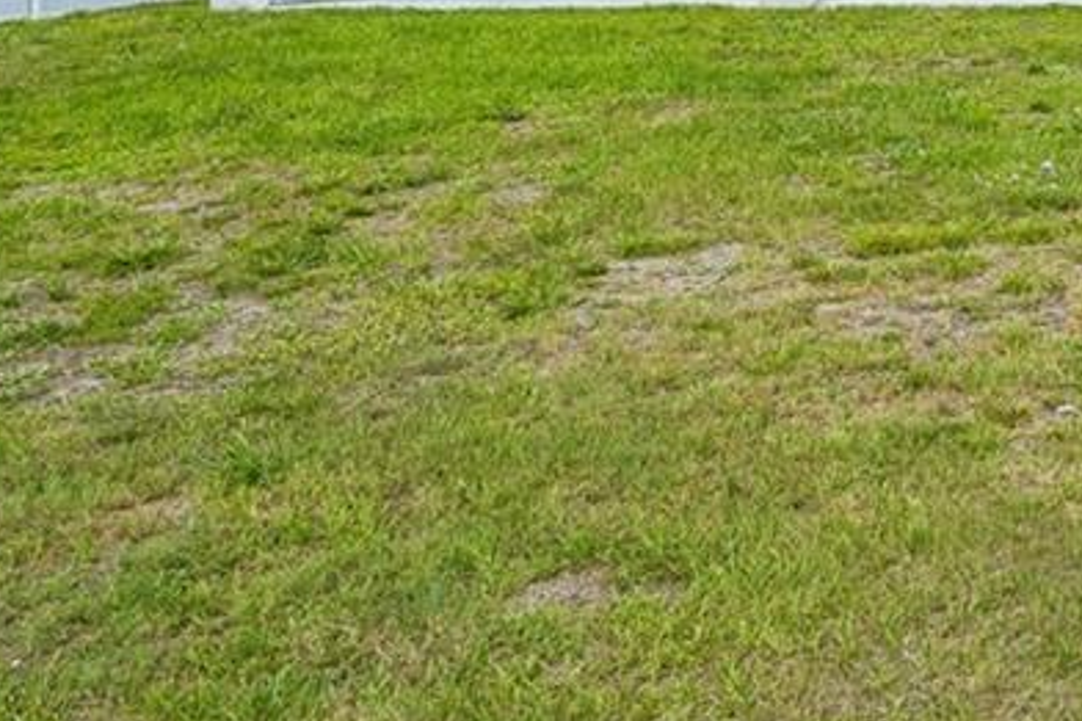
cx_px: 1328
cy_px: -77
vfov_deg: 25.7
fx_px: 1451
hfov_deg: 32.8
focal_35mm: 48
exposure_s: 1/800
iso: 400
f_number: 8
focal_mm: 18.5
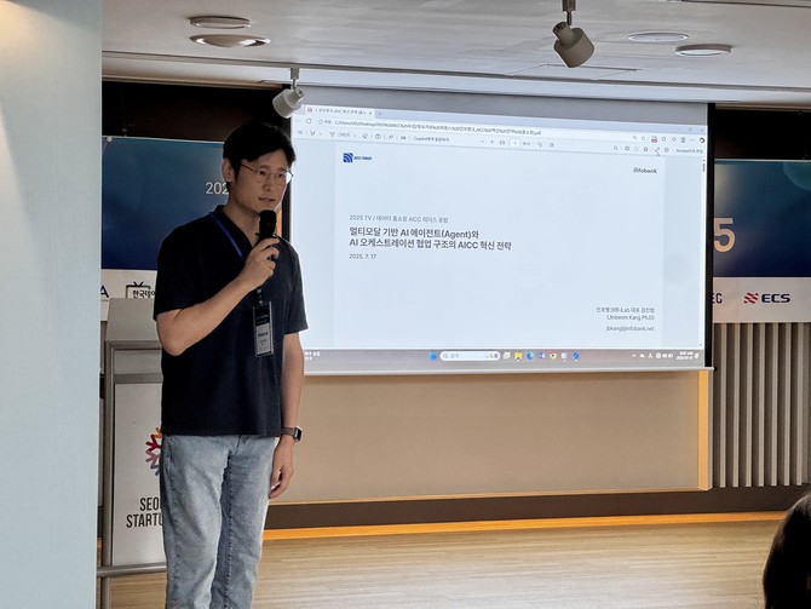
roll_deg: -1.1
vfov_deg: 19.2
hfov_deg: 25.3
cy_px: 304
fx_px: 1805
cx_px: 406
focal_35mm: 77
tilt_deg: -1.0
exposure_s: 1/90
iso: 160
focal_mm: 9
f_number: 2.8
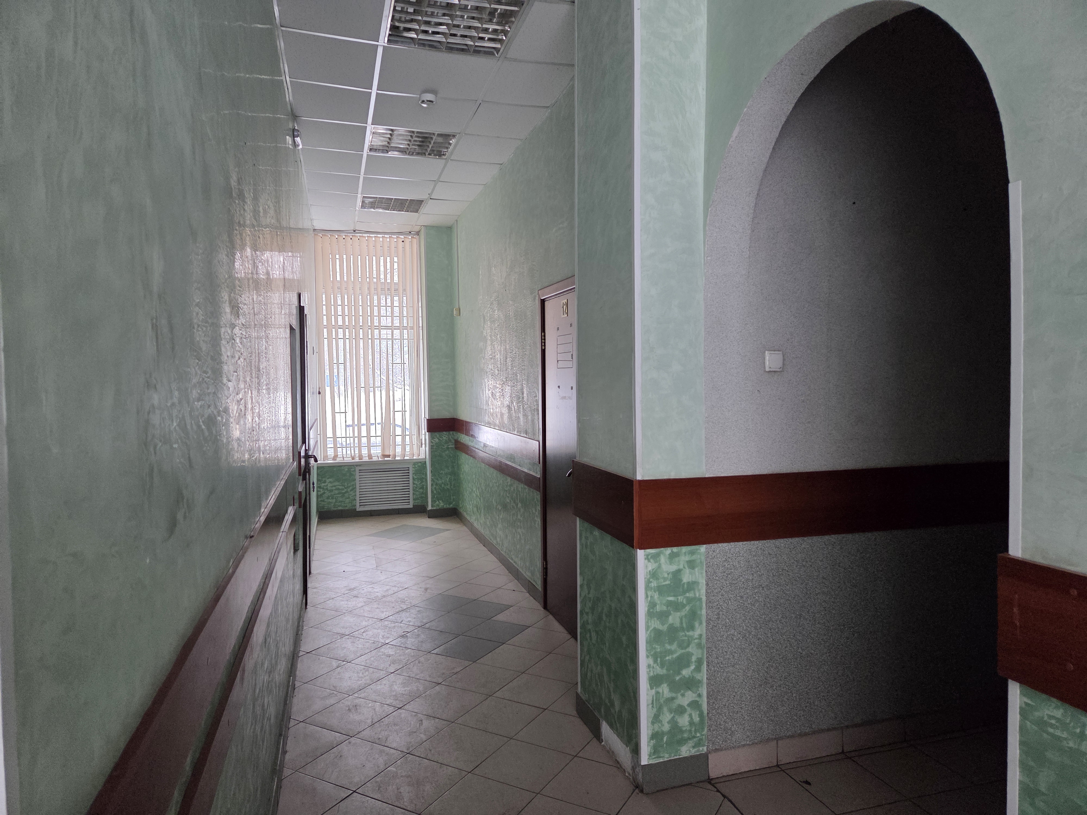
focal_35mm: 23
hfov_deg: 73.9
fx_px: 722
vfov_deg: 58.9
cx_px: 544
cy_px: 408
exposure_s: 1/100
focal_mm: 5.4
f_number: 1.8
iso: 320
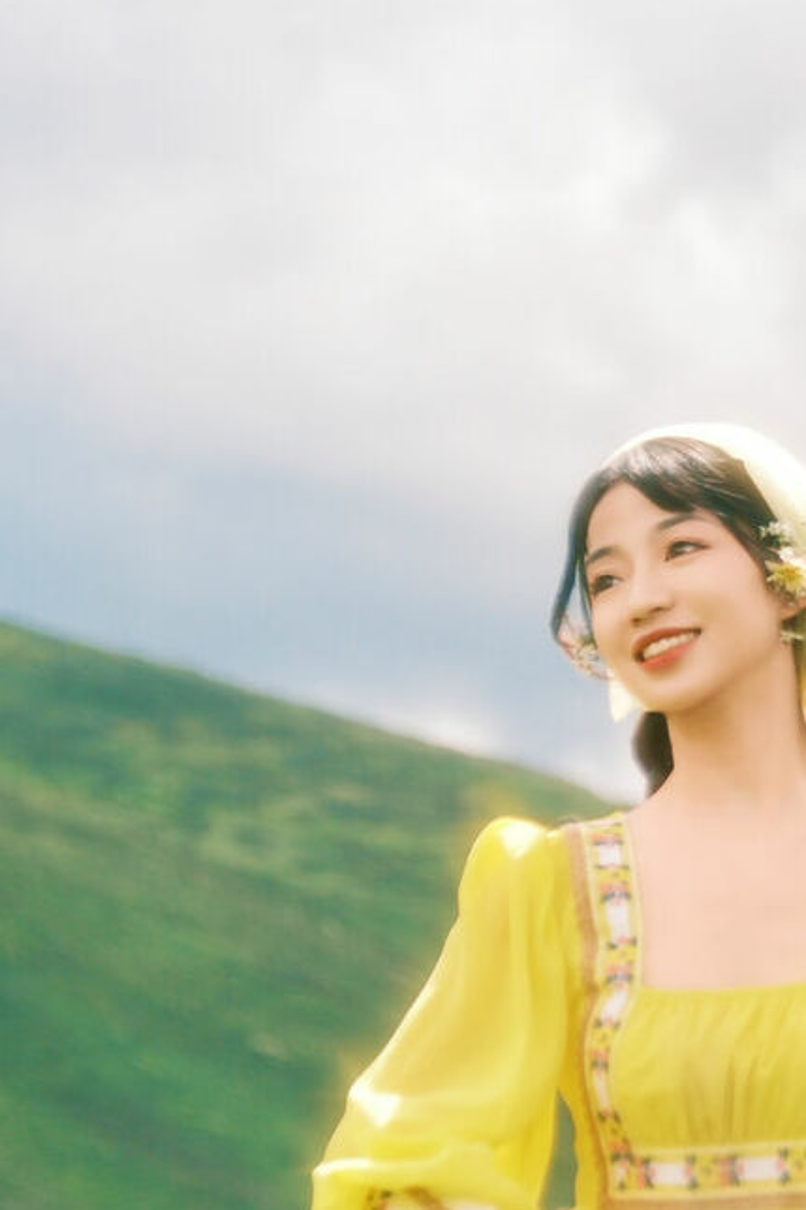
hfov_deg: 6.1
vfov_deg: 9.1
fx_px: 7560
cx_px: 714
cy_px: 1303
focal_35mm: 225
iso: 250
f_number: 2.8
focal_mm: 61
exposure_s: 1/1600
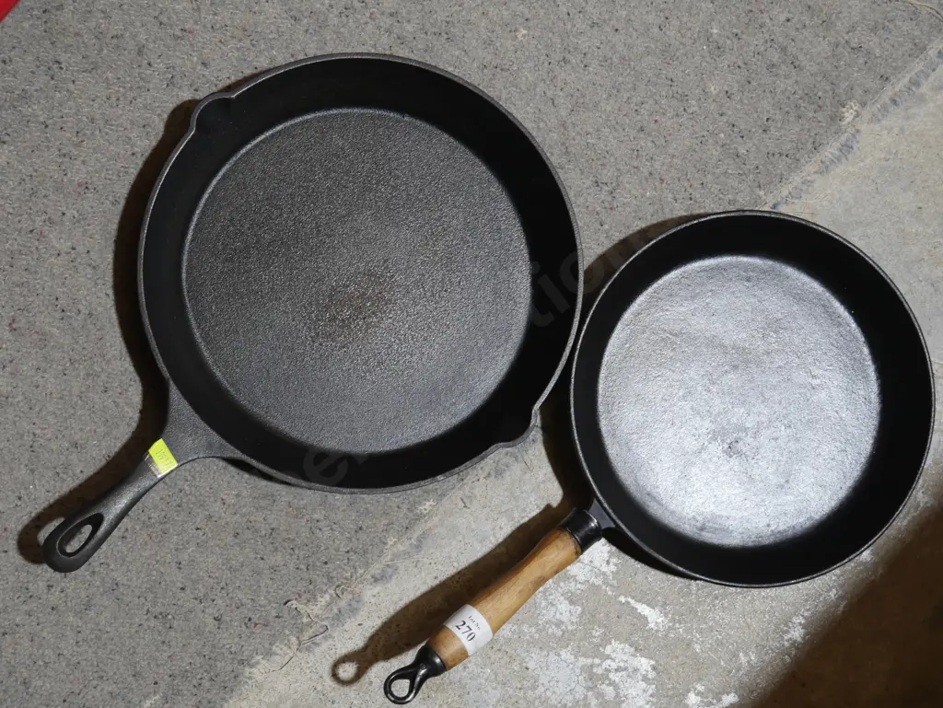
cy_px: 354
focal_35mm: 60
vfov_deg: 24.4
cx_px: 472
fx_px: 1635
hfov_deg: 32.2
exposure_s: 1/60
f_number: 5.4
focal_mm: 30
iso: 640
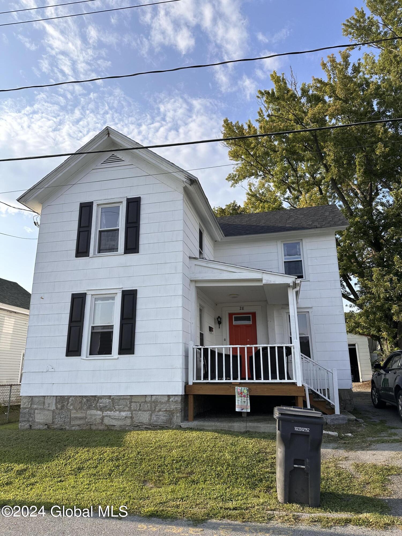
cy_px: 268
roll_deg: -0.6
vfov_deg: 71.6
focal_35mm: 24
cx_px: 201
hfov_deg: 56.8
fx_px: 372
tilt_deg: +16.4
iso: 80
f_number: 1.78
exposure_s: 1/3247
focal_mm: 6.86
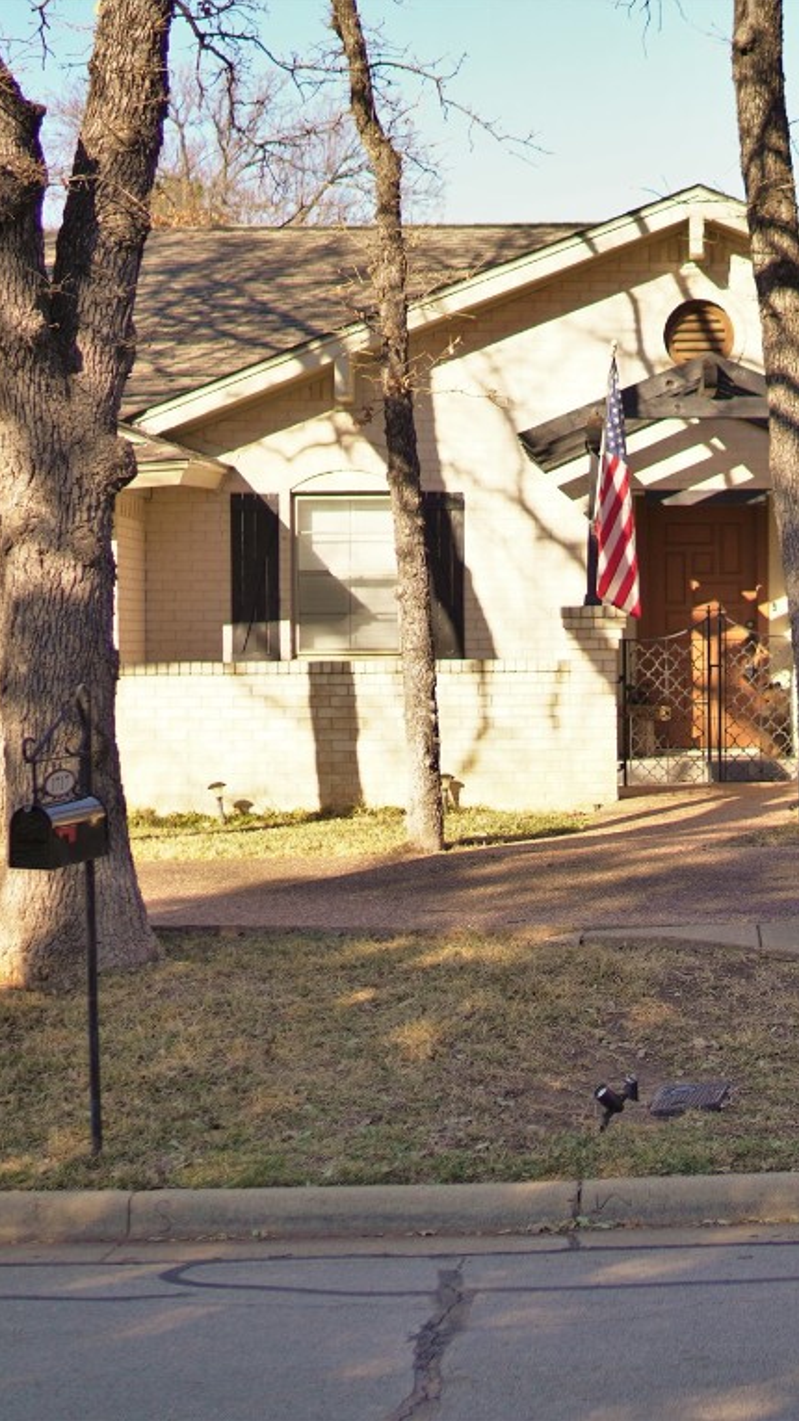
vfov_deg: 29.8
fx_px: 2676
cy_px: 710
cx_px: 769
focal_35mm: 71
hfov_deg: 16.7
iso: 100
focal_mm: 30
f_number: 1.6
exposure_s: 1/4000
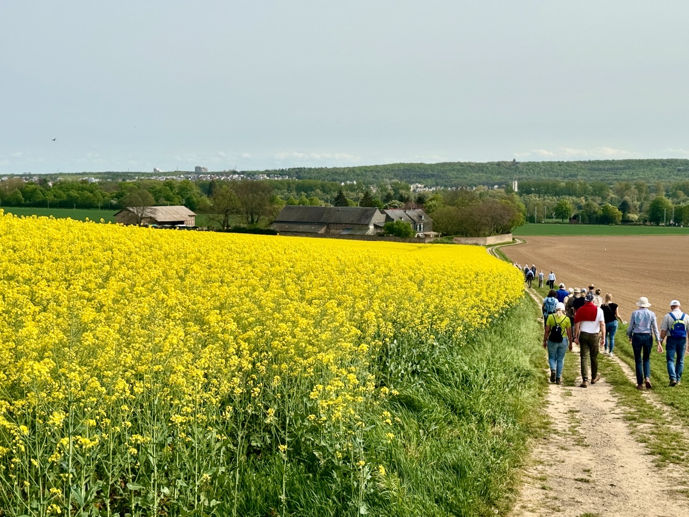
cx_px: 344
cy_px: 258
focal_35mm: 48
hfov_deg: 39.7
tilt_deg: -4.0
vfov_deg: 30.3
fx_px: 955
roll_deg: +0.6
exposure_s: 1/4608
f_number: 1.78
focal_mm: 6.76
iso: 64
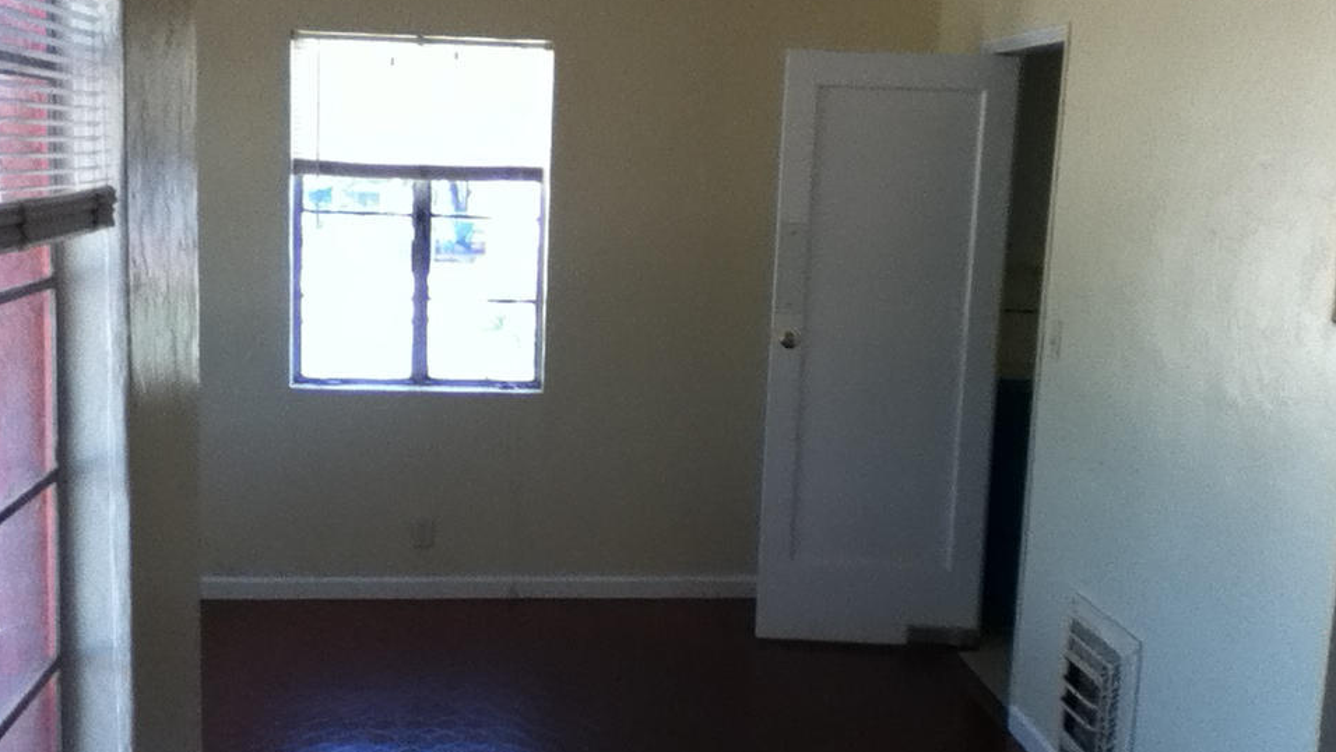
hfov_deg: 56.6
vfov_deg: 33.7
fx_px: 1240
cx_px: 667
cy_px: 404
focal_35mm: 35
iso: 160
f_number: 2.4
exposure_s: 1/120
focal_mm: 3.85
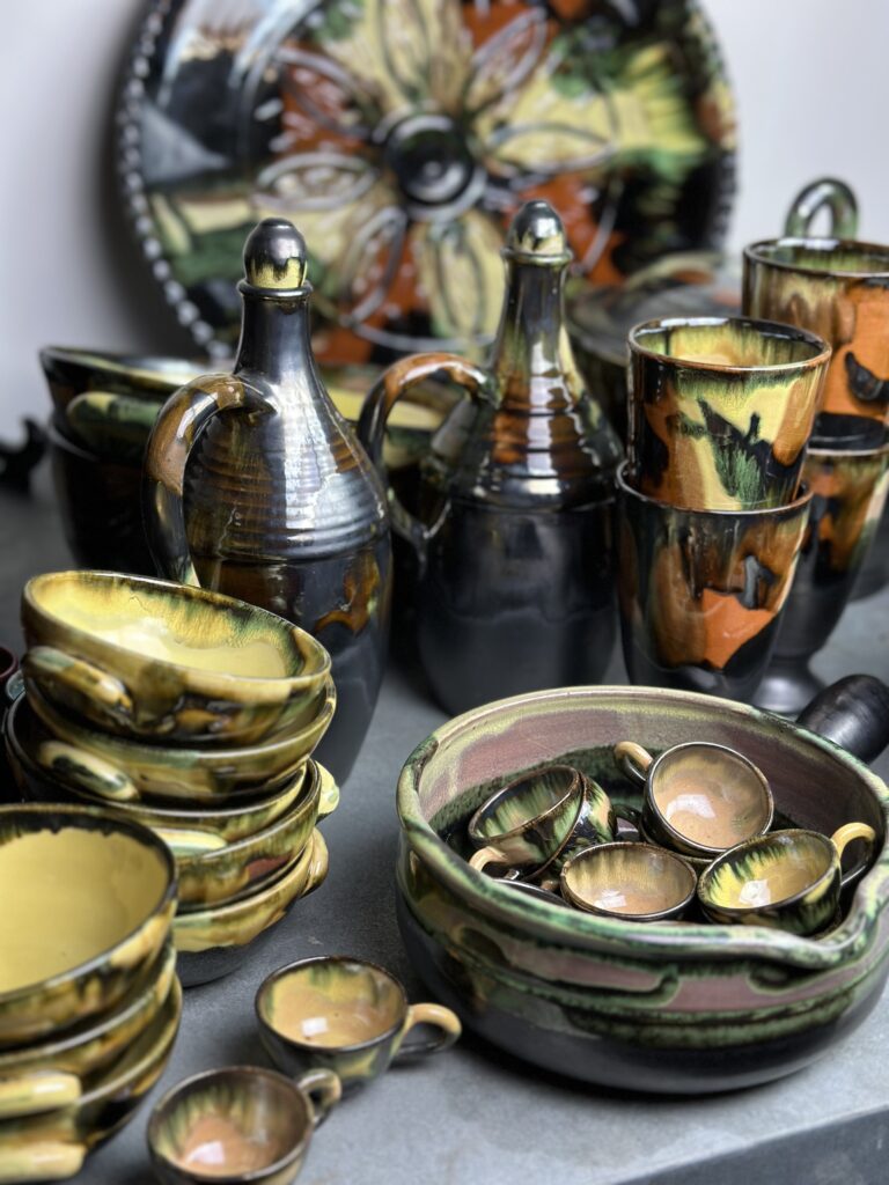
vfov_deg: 39.7
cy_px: 592
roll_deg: -2.1
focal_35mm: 48
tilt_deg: -20.8
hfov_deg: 30.3
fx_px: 1644
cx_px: 444
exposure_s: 1/100
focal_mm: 6.86
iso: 125
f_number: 1.78
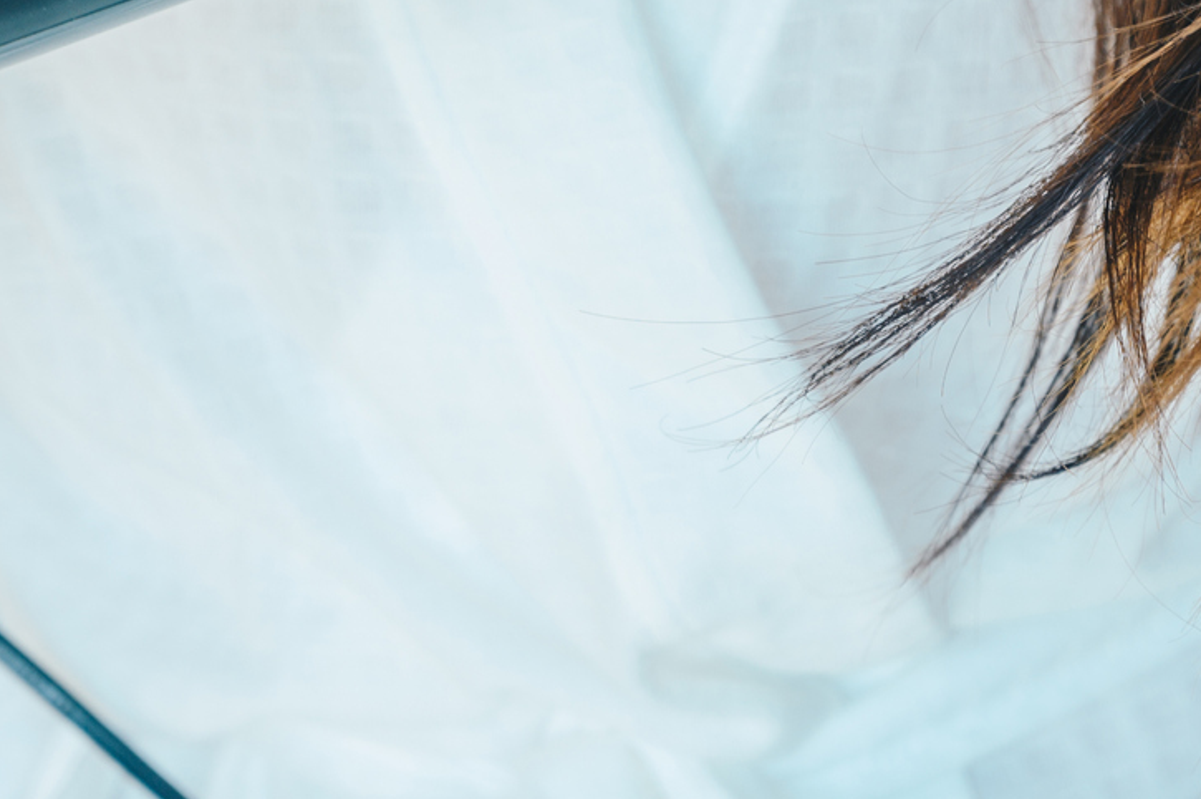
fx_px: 6833
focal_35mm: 205
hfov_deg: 10.0
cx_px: 404
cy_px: -211
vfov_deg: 6.6
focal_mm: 70
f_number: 4.5
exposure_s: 1/100
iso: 250
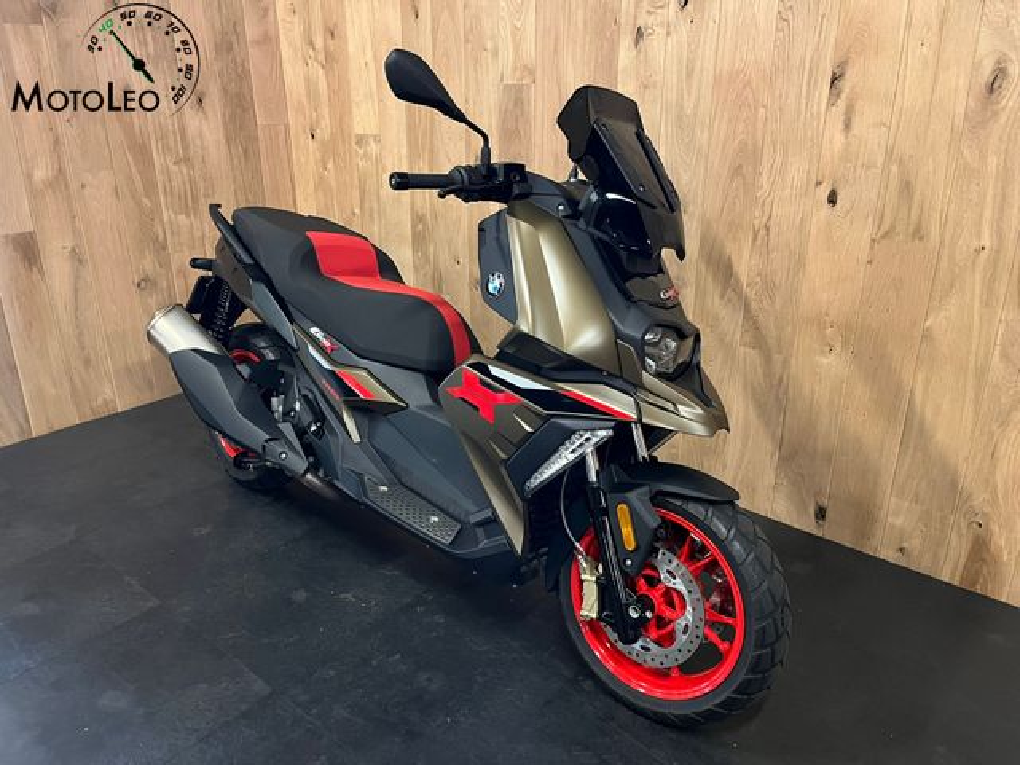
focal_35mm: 26
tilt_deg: -21.1
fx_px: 766
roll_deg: -0.1
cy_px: 382
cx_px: 510
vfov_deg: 53.1
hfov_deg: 67.3
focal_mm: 5.1
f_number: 1.6
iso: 640
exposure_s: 1/33
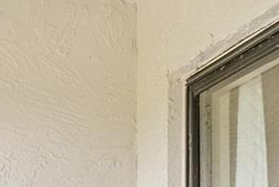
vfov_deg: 13.2
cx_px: 469
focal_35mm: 95
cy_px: 319
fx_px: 737
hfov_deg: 18.0
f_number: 10
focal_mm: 16
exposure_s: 1/125
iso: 800
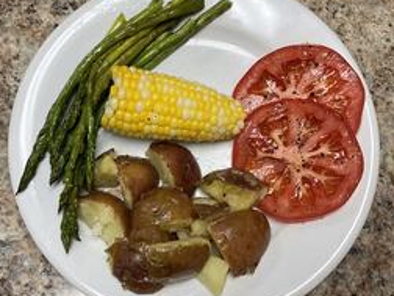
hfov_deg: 41.1
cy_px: 138
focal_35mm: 46
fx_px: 524
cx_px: 164
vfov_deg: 31.5
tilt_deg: -75.2
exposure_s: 1/60
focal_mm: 3
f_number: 1.8
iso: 50
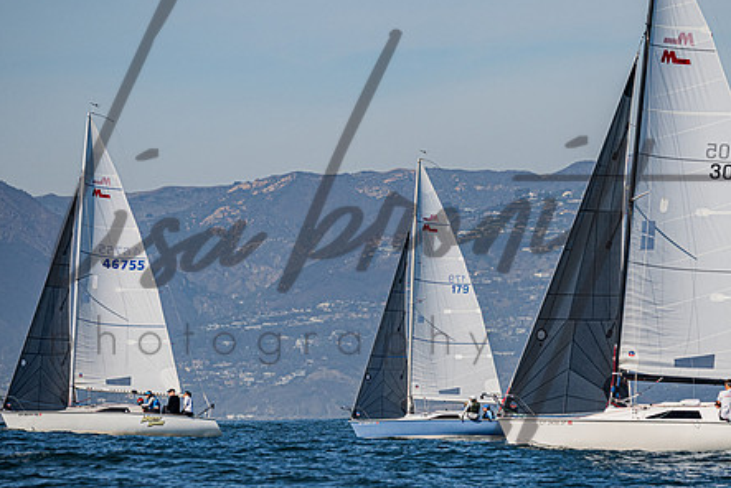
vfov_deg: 3.5
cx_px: 417
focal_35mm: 395
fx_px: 8026
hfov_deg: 5.2
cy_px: 276
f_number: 5.6
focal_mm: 240
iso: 320
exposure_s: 1/4000
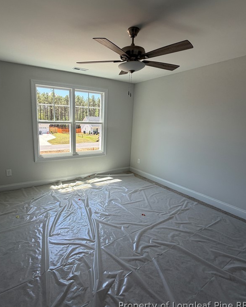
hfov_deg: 70.6
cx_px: 108
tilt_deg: -12.9
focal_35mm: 19
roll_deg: +0.8
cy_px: 152
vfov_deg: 83.3
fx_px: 173
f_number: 2.2
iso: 40
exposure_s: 1/149
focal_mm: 2.22
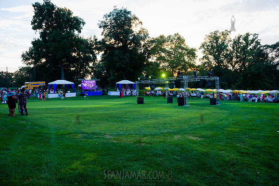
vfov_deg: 53.2
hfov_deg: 73.7
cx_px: 140
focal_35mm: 24
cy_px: 93
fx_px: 186
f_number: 3.5
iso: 2000
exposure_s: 1/640
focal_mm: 24
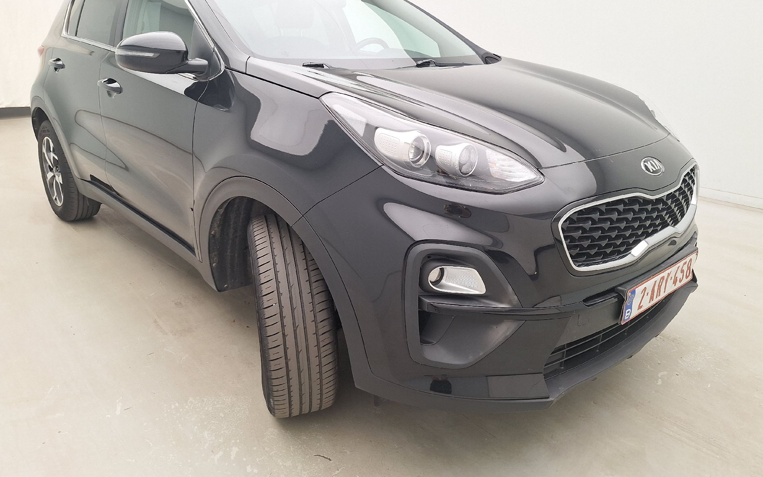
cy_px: 205
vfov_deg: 49.1
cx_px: 381
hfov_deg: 72.5
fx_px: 520
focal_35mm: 25
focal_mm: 5.54
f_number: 1.8
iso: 80
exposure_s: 1/120
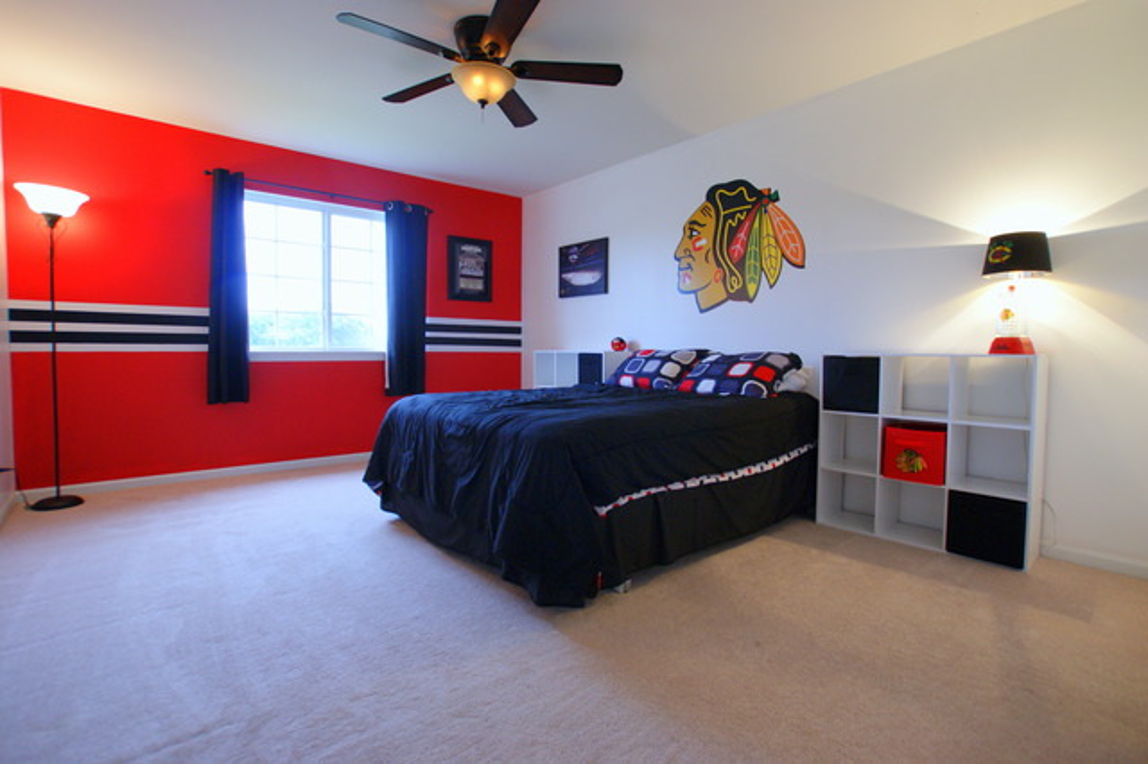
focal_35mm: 16
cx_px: 574
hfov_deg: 95.0
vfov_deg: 72.0
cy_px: 382
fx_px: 526
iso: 400
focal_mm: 11
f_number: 4.5
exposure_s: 1/30
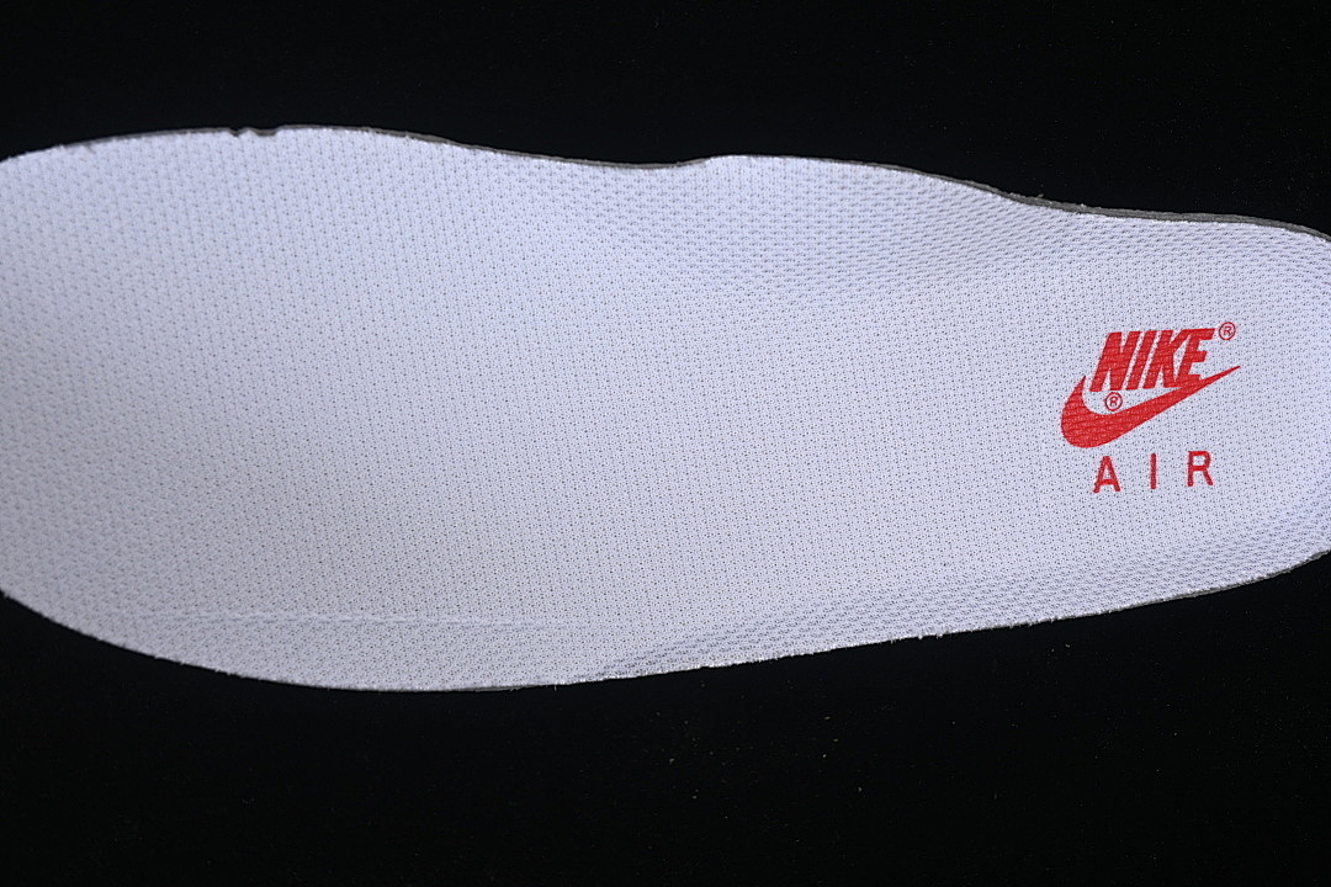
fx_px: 2773
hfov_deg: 27.0
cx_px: 666
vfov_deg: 18.2
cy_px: 444
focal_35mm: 75
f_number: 7.1
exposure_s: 1/80
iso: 160
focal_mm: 50
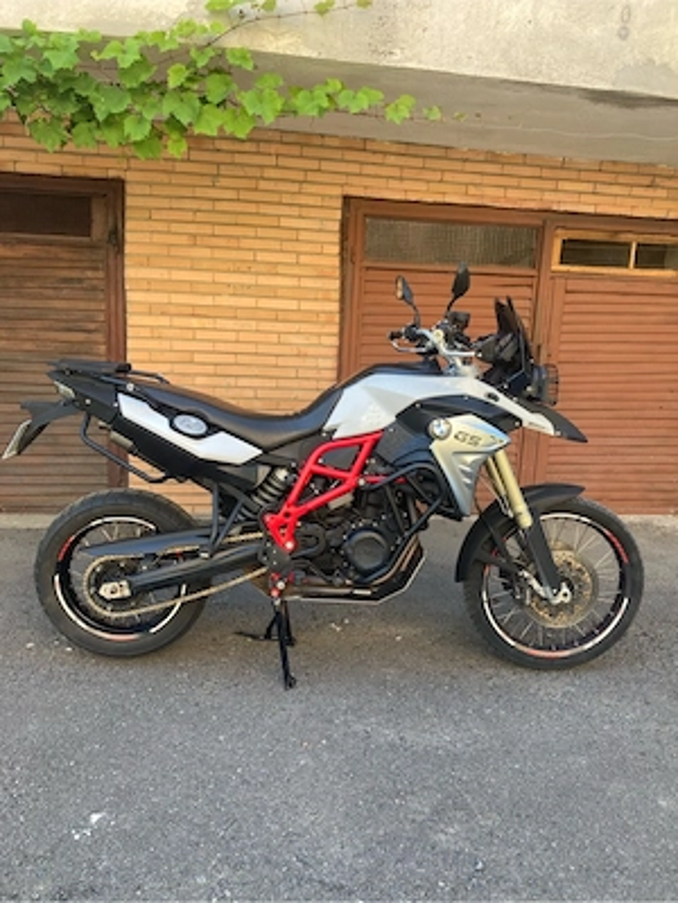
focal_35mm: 28
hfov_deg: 49.7
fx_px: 731
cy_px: 452
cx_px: 339
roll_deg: -3.3
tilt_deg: -9.7
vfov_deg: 63.4
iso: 25
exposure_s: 1/121
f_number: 1.8
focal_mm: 3.99
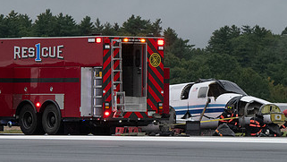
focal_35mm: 364
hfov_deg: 5.9
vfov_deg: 3.3
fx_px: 2772
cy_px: 72
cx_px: 223
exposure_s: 1/800
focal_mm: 135
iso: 1600
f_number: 8
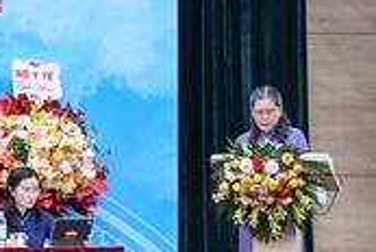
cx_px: -302
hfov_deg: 6.0
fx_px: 3547
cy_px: 259
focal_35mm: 339
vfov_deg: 4.1
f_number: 4.5
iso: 1600
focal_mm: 70
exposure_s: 1/100
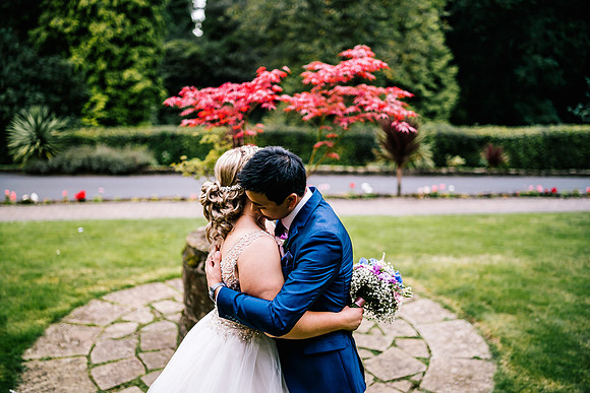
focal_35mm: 35
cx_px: 295
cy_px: 196
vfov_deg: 37.9
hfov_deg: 54.4
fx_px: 574
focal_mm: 35
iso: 320
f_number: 1.4
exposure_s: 1/250
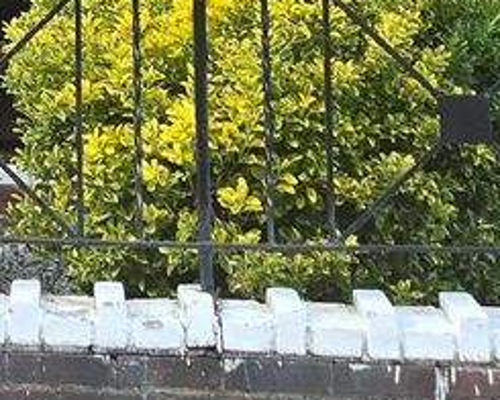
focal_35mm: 125
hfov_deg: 14.6
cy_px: -203
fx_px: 1850
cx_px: -198
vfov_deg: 11.8
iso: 80
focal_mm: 6.3
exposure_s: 1/120
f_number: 1.7
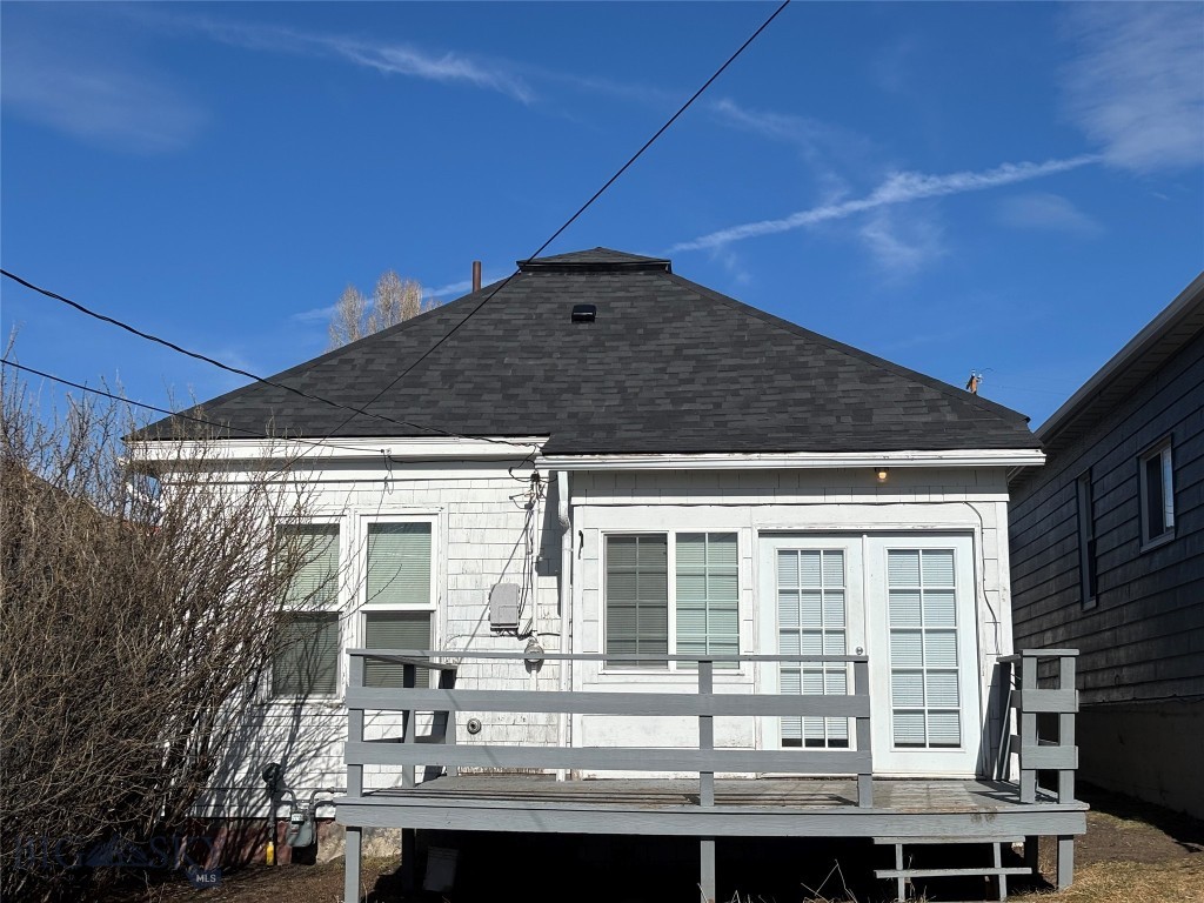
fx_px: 1809
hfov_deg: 36.8
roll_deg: -0.3
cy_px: 452
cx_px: 602
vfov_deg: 28.0
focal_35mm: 52
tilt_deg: +8.6
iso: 40
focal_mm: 5.96
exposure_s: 1/7194
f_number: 1.6
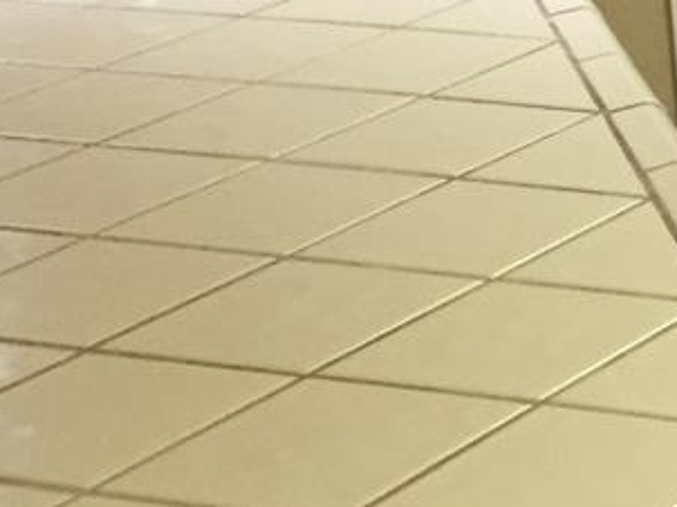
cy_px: -103
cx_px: 1527
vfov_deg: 10.1
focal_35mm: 144
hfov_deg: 11.7
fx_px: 2814
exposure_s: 1/30
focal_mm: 4.15
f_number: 2.2
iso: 160
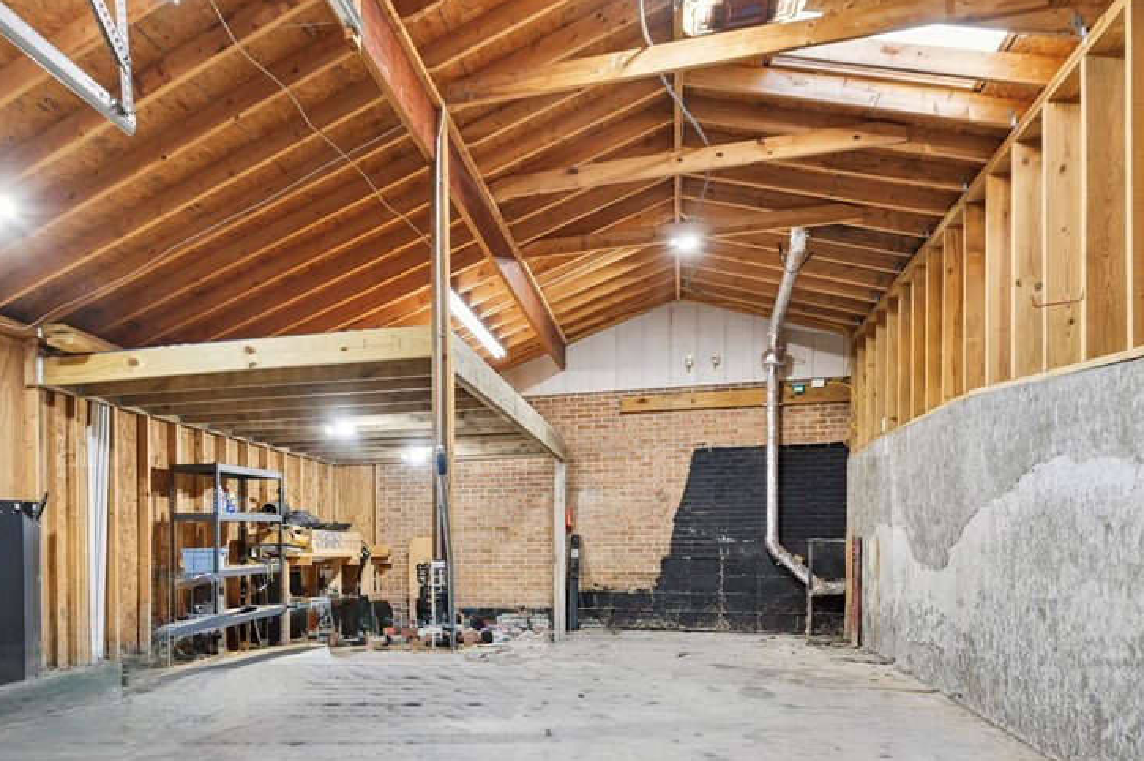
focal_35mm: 24
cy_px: 530
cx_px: 450
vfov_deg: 51.7
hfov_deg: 72.9
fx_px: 762
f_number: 9
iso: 800
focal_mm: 16
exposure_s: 1/3
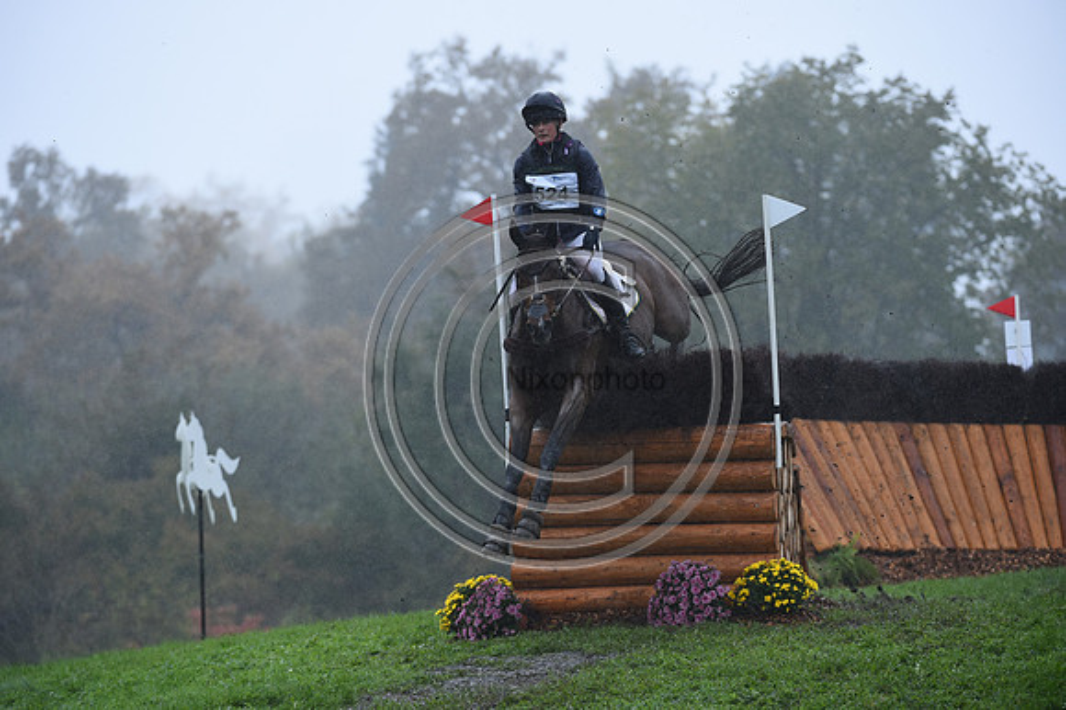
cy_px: 355
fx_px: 7694
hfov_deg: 7.9
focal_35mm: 260
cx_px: 533
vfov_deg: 5.3
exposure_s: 1/1000
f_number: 5.6
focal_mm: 260
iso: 800
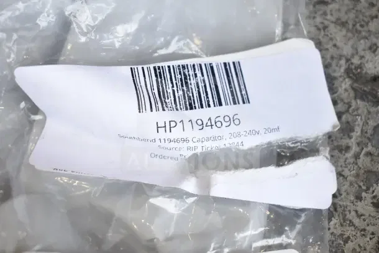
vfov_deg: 29.9
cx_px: 190
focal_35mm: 45
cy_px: 126
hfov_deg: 43.6
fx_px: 474
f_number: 5
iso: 200
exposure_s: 1/100
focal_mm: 30
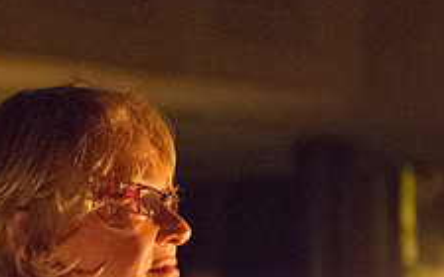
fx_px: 2224
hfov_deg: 11.2
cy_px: 247
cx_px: -53
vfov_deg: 7.1
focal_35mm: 184
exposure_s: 1/40
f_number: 2.8
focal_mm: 70
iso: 12800
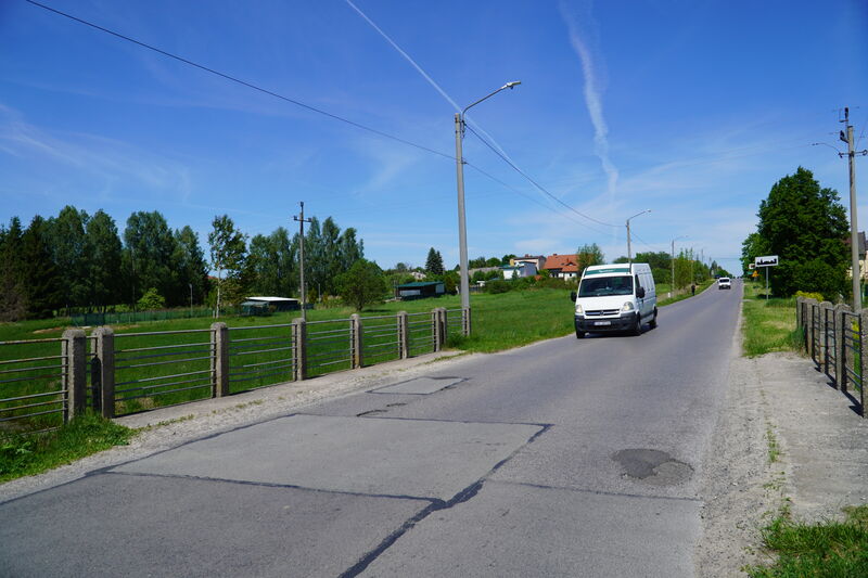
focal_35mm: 27
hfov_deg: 67.4
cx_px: 434
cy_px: 289
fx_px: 651
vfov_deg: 47.9
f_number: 5
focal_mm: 18
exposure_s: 1/1000
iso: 100
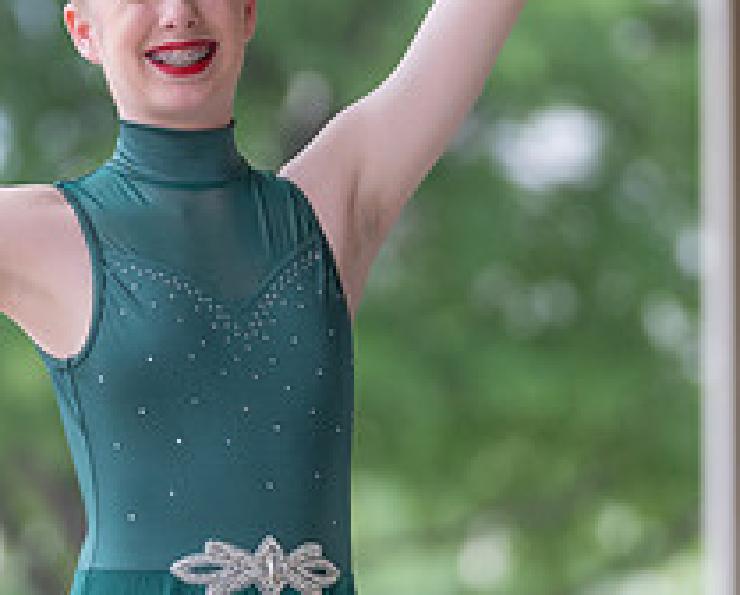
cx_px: 151
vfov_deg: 3.9
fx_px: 8667
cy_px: 231
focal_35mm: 395
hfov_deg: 4.9
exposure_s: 1/320
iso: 320
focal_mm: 140
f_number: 2.8
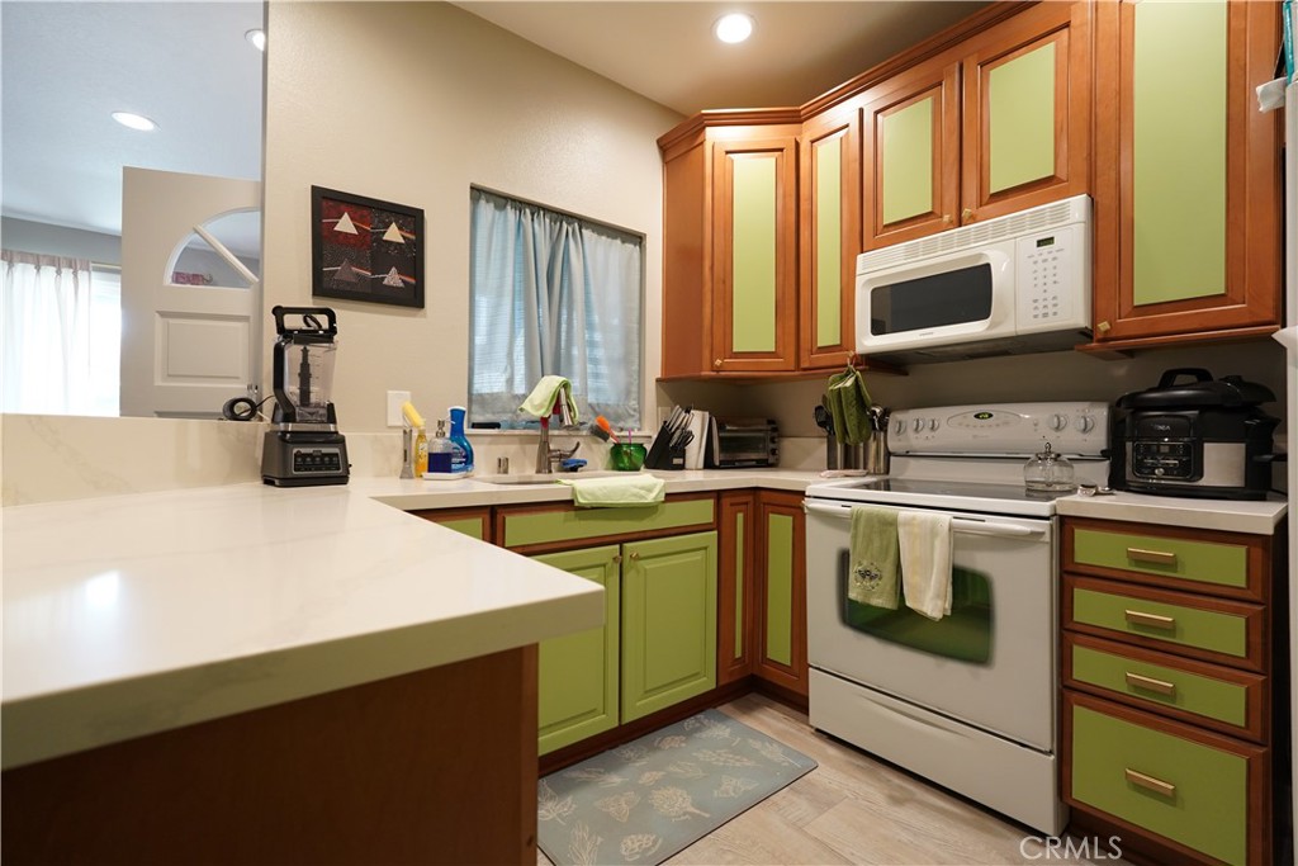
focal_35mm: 16
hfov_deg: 96.7
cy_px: 433
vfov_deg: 73.8
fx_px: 577
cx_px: 649
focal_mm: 16
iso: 1600
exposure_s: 1/60
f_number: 4.5
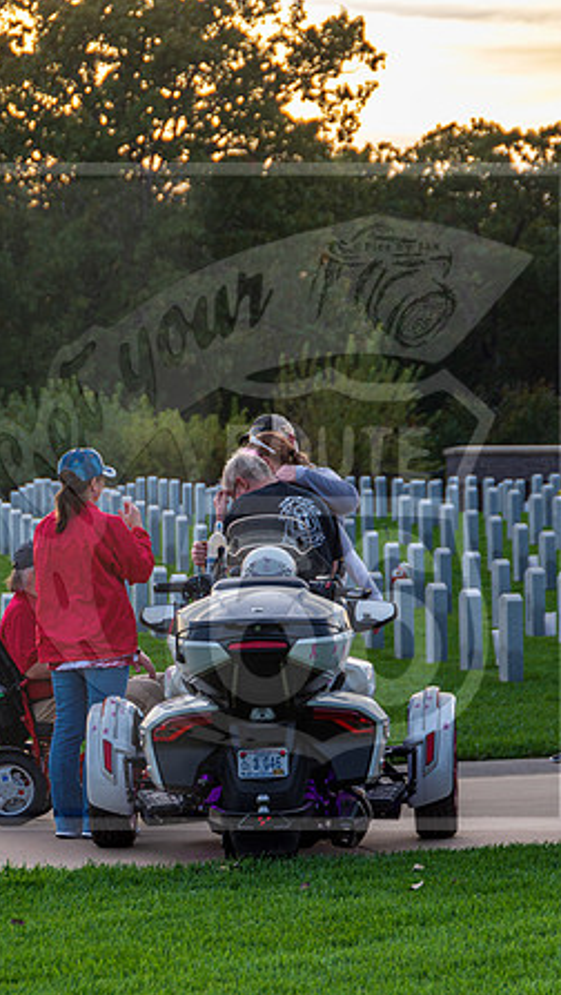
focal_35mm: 166
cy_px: 496
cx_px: 238
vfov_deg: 13.0
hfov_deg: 7.3
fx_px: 4382
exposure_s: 1/80
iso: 320
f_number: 5.3
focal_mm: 105
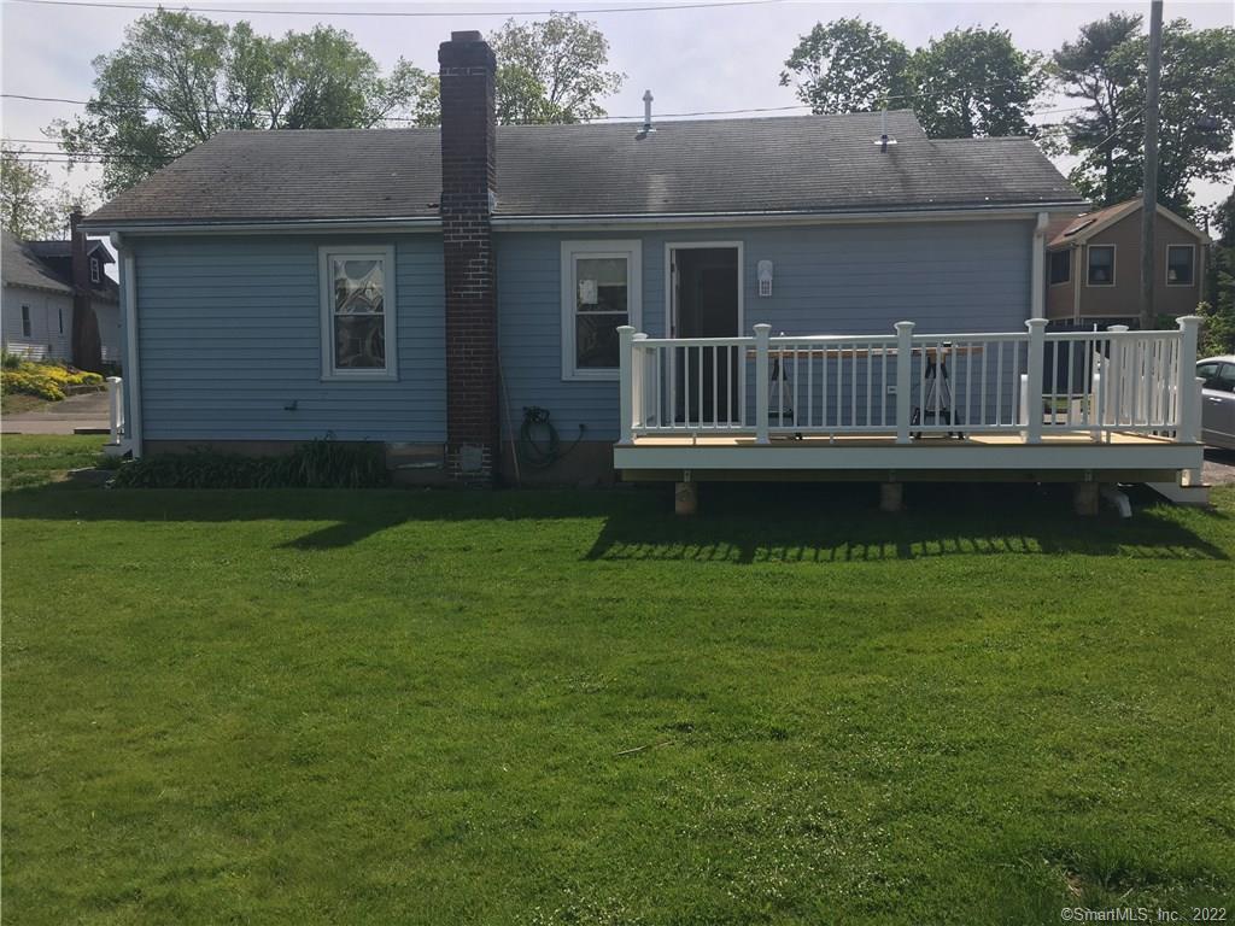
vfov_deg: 48.2
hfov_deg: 61.7
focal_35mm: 29
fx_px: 1035
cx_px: 618
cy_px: 463
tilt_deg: -2.1
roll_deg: -0.4
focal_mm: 4.15
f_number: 2.2
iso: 25
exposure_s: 1/1399
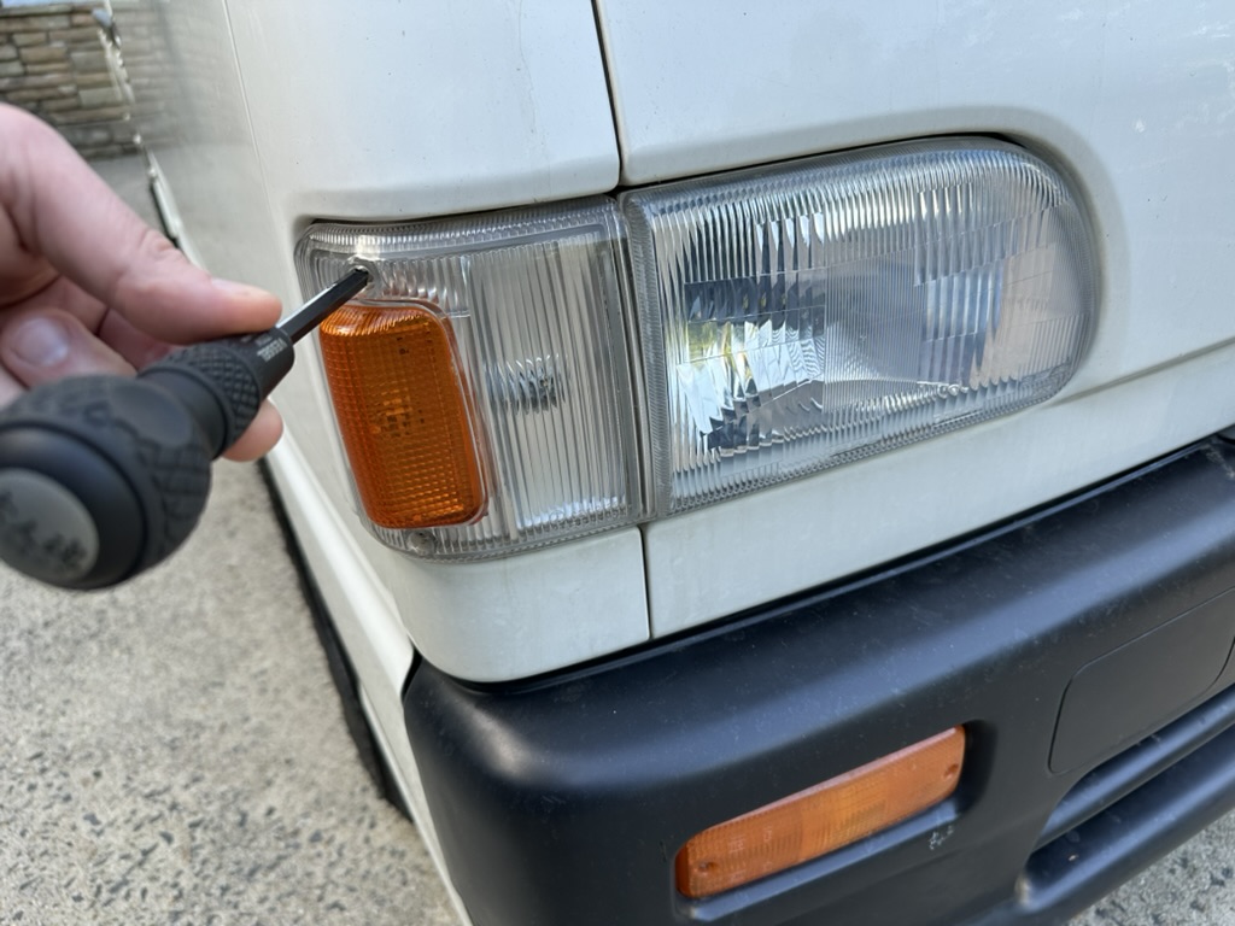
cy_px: 463
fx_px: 856
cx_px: 618
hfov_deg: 71.6
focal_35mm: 24
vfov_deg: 56.8
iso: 80
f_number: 1.78
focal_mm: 6.86
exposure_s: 1/331
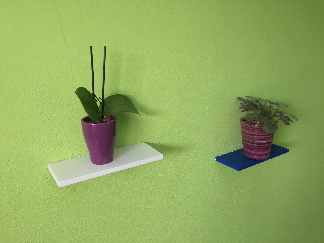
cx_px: 162
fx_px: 271
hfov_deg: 61.7
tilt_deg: -18.1
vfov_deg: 48.2
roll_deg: +1.0
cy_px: 122
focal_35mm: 29
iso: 40
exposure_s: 1/33
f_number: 2.2
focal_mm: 4.15
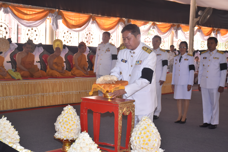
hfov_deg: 29.9
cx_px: 114
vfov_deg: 20.2
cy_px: 76
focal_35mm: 68
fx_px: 427
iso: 800
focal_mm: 45
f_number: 5.6
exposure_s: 1/125
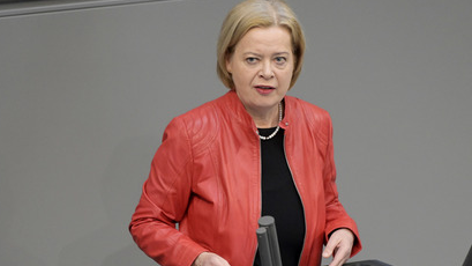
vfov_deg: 2.5
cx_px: 243
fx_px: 6070
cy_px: 162
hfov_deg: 4.5
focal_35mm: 485
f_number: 5.6
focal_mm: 420
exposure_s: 1/400
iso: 8000
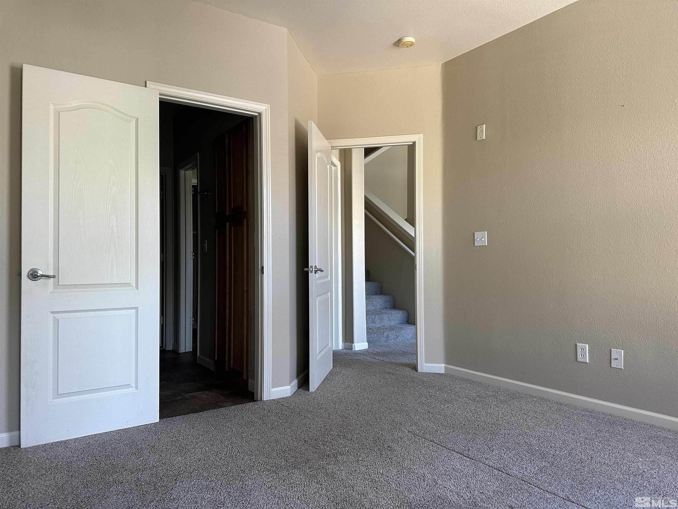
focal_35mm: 24
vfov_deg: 56.8
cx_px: 339
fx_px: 470
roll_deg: +0.3
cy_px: 254
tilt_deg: +1.2
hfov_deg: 71.6
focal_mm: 6.86
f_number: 1.78
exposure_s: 1/106
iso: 250
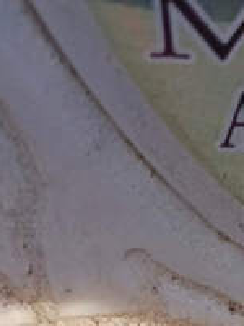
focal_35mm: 100
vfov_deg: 18.5
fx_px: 940
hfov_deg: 12.1
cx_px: 569
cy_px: 398
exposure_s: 1/992
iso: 118
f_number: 1.69
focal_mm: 4.76
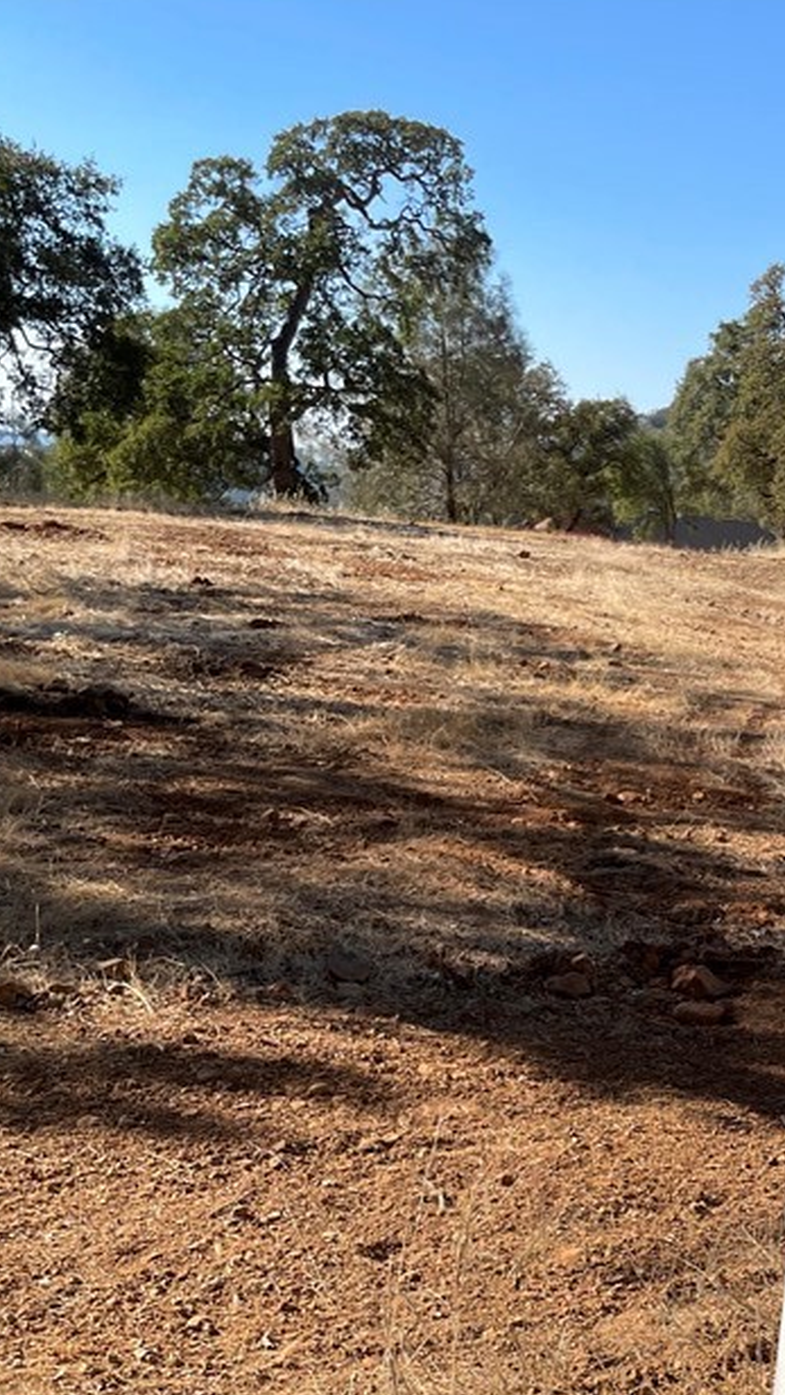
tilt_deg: -17.2
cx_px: 803
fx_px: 1739
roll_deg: -5.4
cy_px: 1124
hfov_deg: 24.2
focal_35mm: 47
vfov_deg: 41.7
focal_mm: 4.2
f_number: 1.6
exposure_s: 1/2020
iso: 32
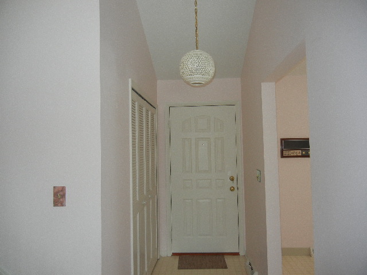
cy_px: 138
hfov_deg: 60.0
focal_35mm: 30
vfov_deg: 46.8
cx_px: 184
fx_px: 318
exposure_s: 1/30
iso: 200
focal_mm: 5.4
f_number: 3.5
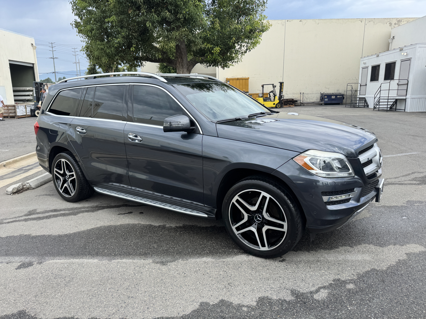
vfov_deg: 56.8
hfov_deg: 71.6
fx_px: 295
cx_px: 213
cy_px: 160
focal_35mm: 24
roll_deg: +0.4
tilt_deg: -13.0
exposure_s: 1/1980
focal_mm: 6.76
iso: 80
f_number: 1.78
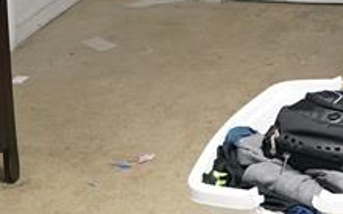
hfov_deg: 16.4
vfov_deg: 10.2
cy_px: -264
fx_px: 1065
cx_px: 536
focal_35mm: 114
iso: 5000
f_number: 3.5
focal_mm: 24
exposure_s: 1/80
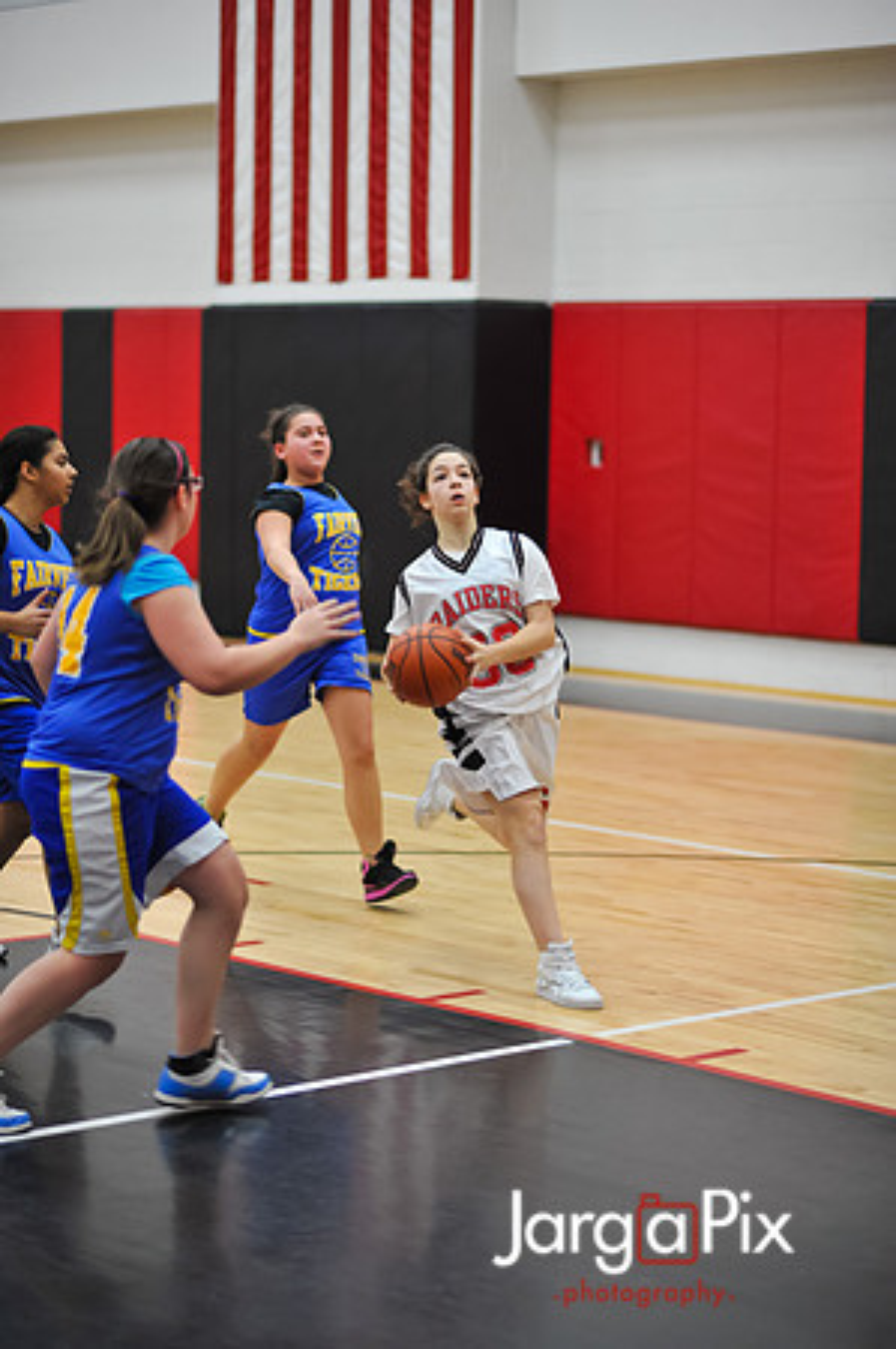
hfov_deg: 16.0
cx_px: 448
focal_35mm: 85
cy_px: 674
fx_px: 3180
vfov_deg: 23.9
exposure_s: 1/500
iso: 1100
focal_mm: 85
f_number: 2
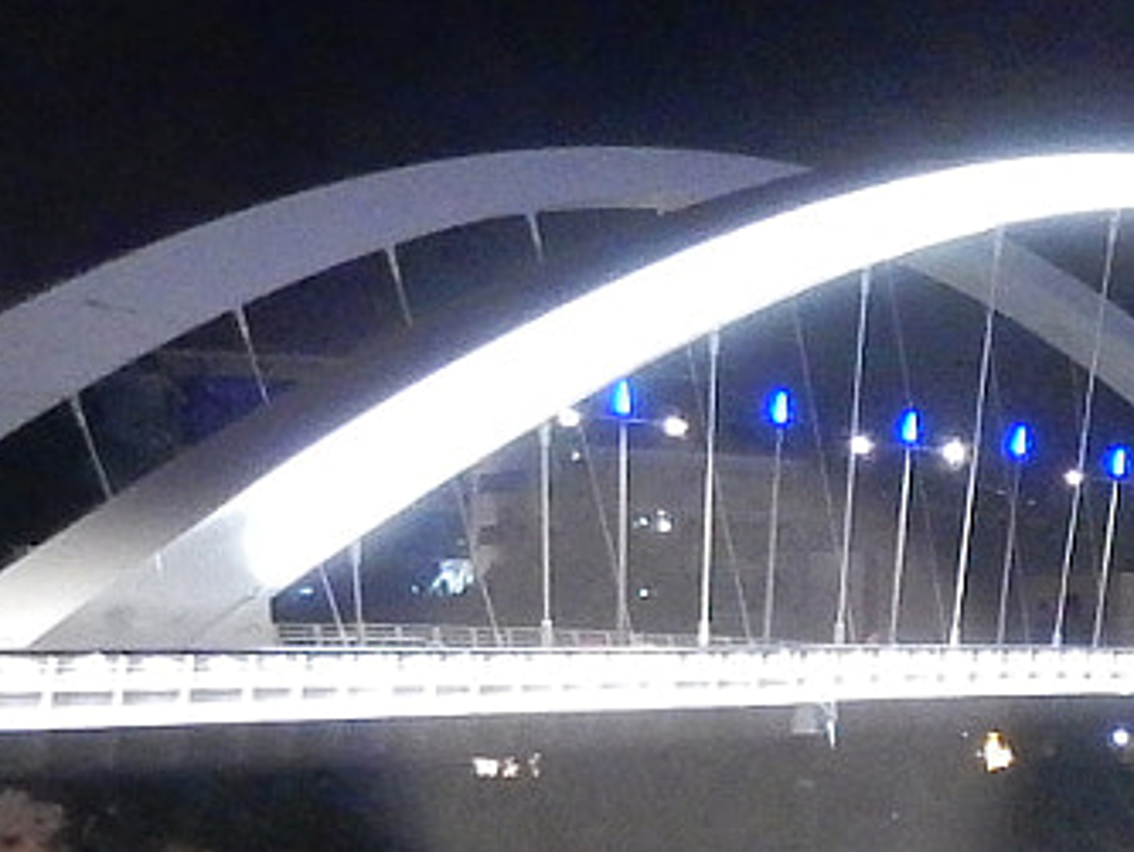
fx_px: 3933
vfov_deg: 12.2
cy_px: 910
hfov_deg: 15.0
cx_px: 1774
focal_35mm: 120
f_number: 3.7
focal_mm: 4.5
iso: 800
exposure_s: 1/2.5
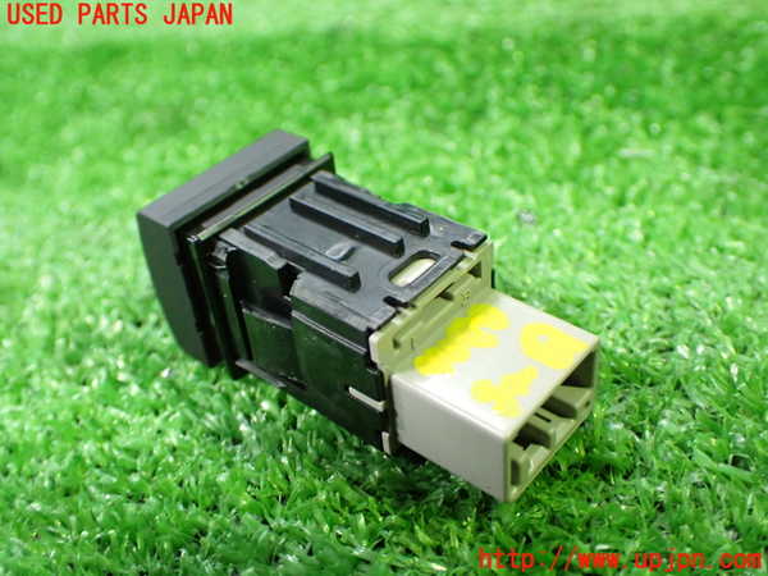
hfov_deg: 49.0
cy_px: 288
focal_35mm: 38
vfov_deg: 37.7
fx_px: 843
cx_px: 384
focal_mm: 6.83
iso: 800
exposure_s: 1/40
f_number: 2.7
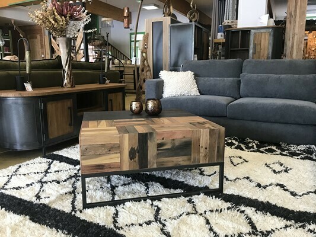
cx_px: 158
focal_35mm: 28
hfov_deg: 63.4
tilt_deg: -11.2
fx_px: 256
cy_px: 118
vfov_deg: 49.8
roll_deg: -0.9
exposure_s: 1/25
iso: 40
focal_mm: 3.99
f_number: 1.8
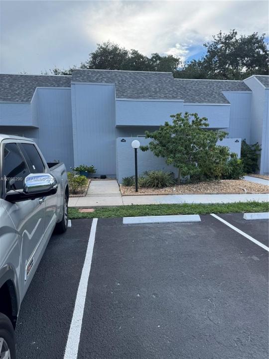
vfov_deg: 71.6
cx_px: 134
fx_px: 249
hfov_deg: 56.8
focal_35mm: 24
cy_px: 180
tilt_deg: -6.6
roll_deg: +0.4
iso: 80
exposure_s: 1/1172
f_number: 1.78
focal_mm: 6.76
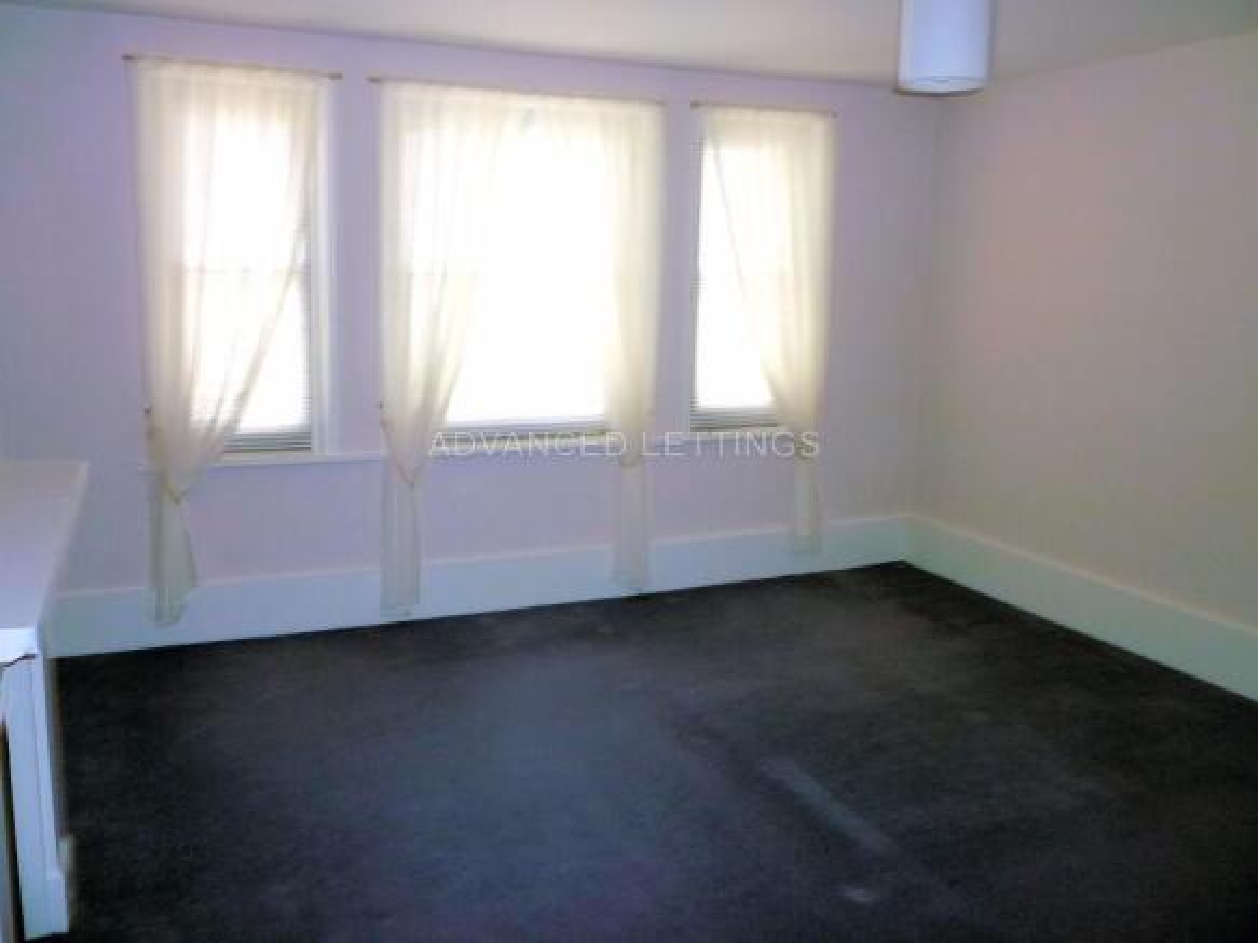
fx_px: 1054
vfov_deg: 48.2
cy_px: 472
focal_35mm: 29
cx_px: 629
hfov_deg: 61.7
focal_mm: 5.2
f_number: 3.3
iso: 125
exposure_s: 1/30
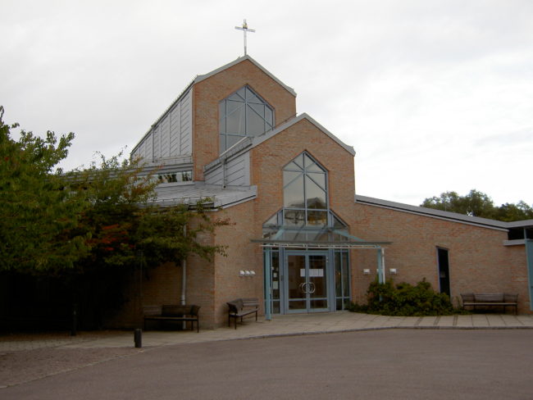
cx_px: 266
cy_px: 200
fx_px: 524
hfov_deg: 53.9
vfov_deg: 41.8
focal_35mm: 34
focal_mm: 5.6
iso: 100
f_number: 2.8
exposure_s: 1/200
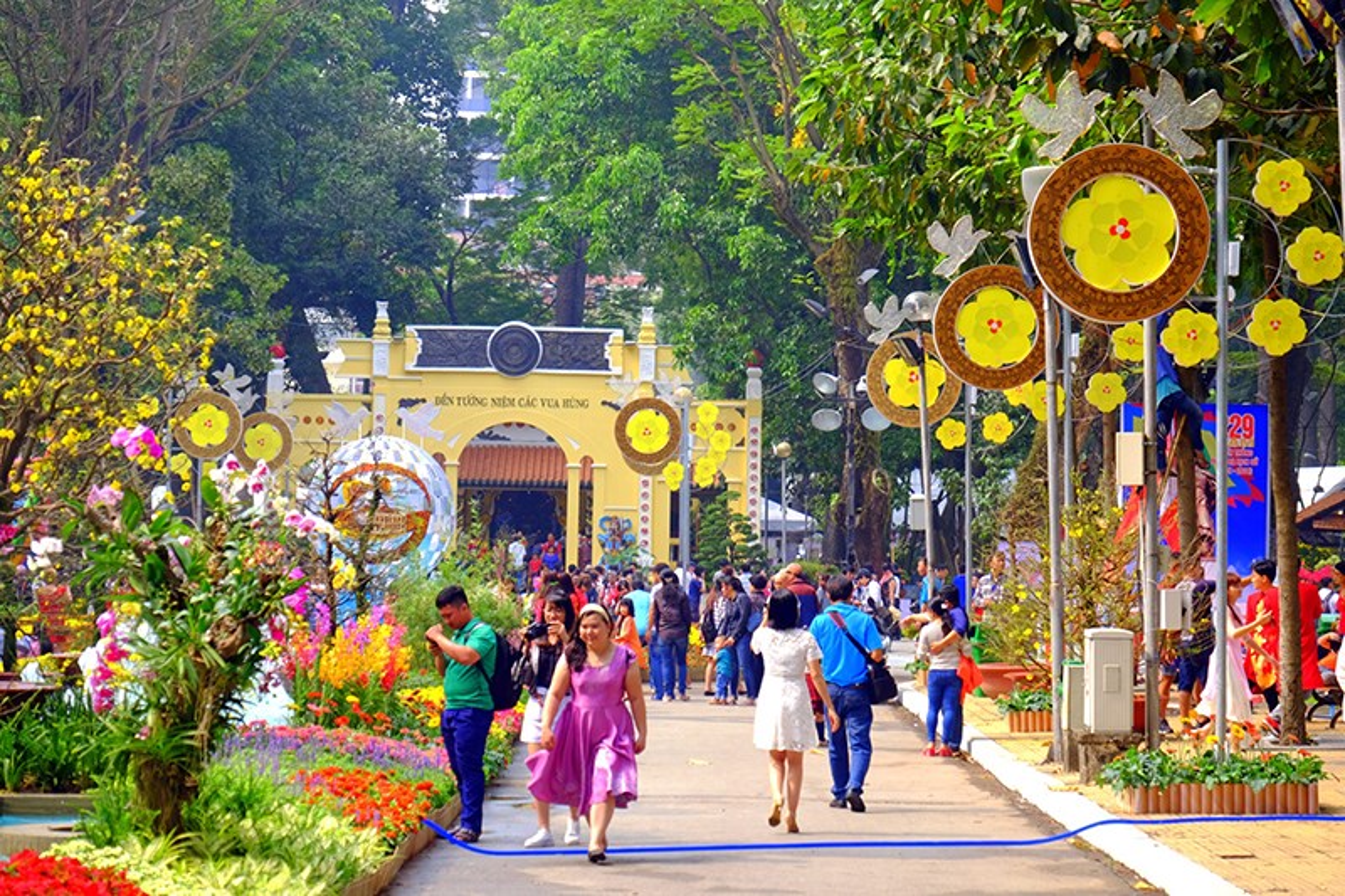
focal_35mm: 99
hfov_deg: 20.6
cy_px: 448
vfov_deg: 13.8
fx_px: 3698
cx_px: 672
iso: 200
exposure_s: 1/160
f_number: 5.3
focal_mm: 66.2
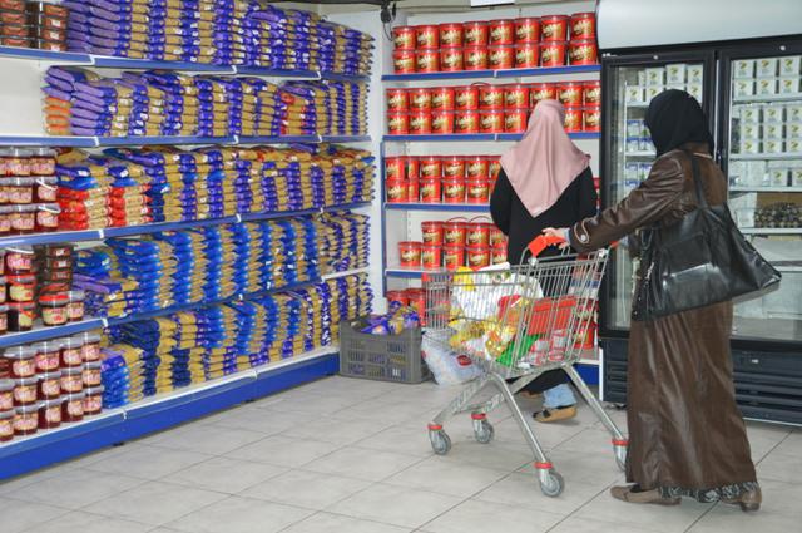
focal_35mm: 52
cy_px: 266
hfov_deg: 37.9
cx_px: 401
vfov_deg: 25.7
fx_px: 1168
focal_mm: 35
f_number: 4.5
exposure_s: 1/60
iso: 1000
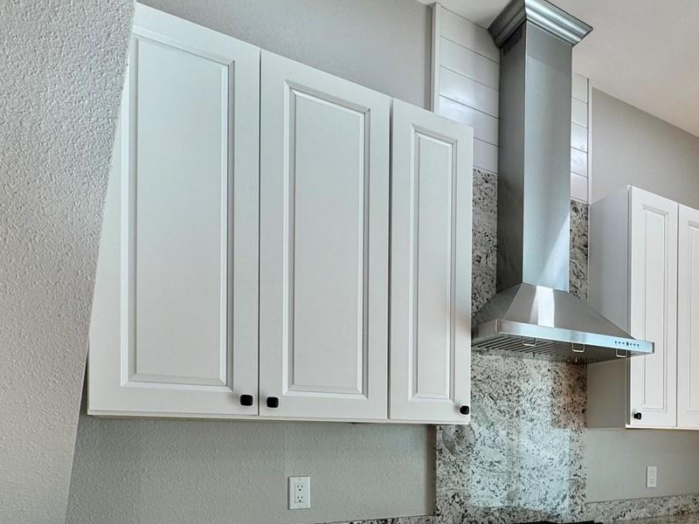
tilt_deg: -0.4
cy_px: 442
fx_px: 565
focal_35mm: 28
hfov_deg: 59.4
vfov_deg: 46.3
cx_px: 541
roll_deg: +0.1
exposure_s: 1/120
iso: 64
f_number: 2.2
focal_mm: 2.22
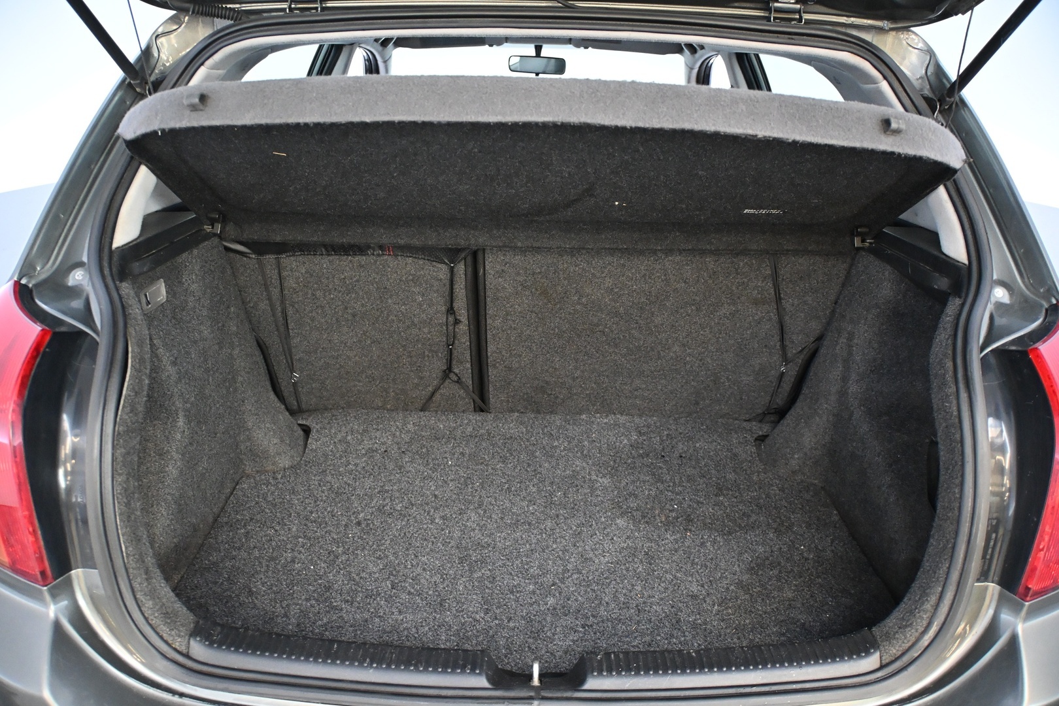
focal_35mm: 46
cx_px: 530
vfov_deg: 29.4
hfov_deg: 43.0
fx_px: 1346
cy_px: 353
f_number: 4.8
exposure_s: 1/80
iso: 3200
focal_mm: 30.5
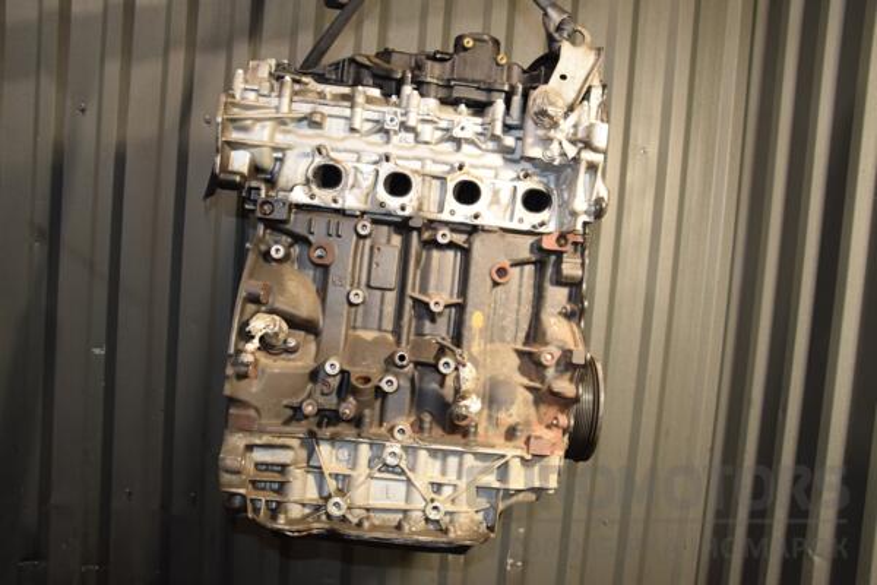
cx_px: 438
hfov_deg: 59.5
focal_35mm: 32
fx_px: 767
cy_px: 292
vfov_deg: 41.7
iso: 800
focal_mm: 21
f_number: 5
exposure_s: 1/100
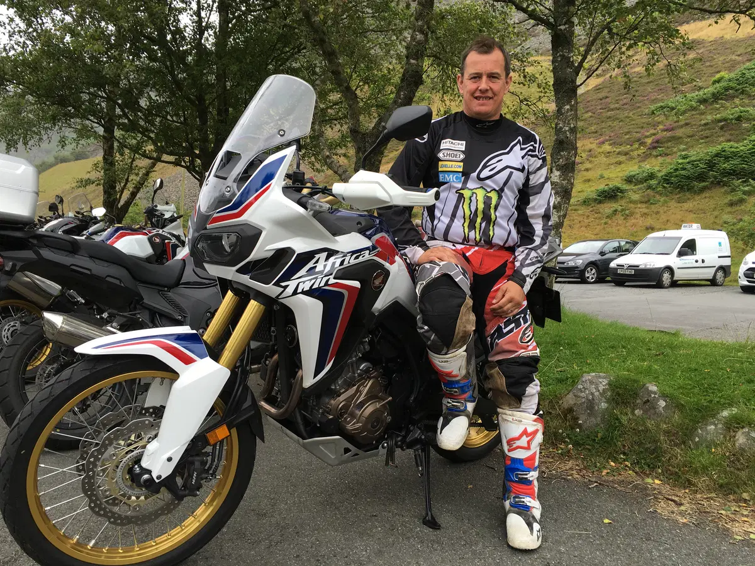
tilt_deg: -2.7
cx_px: 378
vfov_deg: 48.2
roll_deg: -1.5
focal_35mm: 29
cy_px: 283
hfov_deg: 61.7
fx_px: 633
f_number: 2.2
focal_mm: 4.15
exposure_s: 1/172
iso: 25
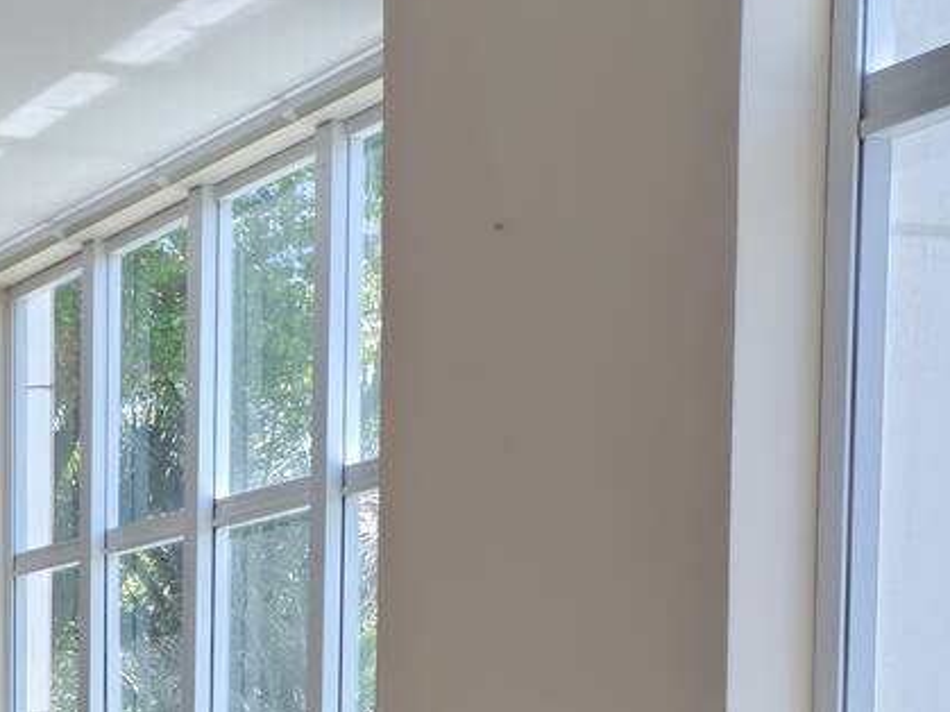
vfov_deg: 15.7
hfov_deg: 19.8
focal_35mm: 86
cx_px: -458
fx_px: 2360
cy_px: 1079
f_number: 1.7
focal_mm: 4.71
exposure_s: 1/160
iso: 143
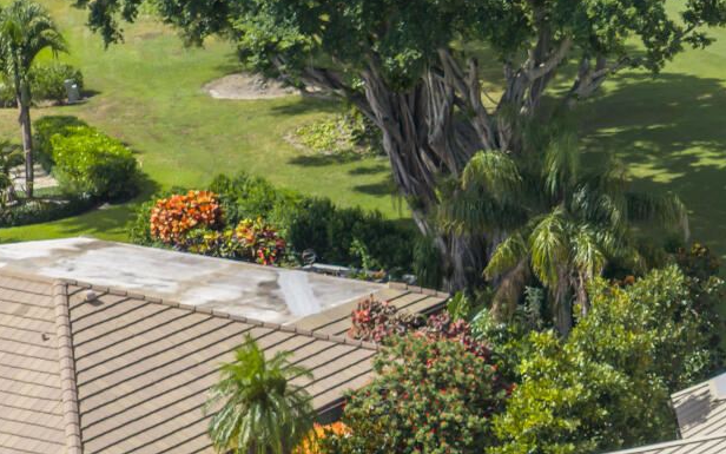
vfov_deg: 9.4
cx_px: 1044
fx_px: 2750
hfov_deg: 14.2
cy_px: 144
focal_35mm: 139
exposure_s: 1/800
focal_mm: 14.45
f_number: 2.8
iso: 100
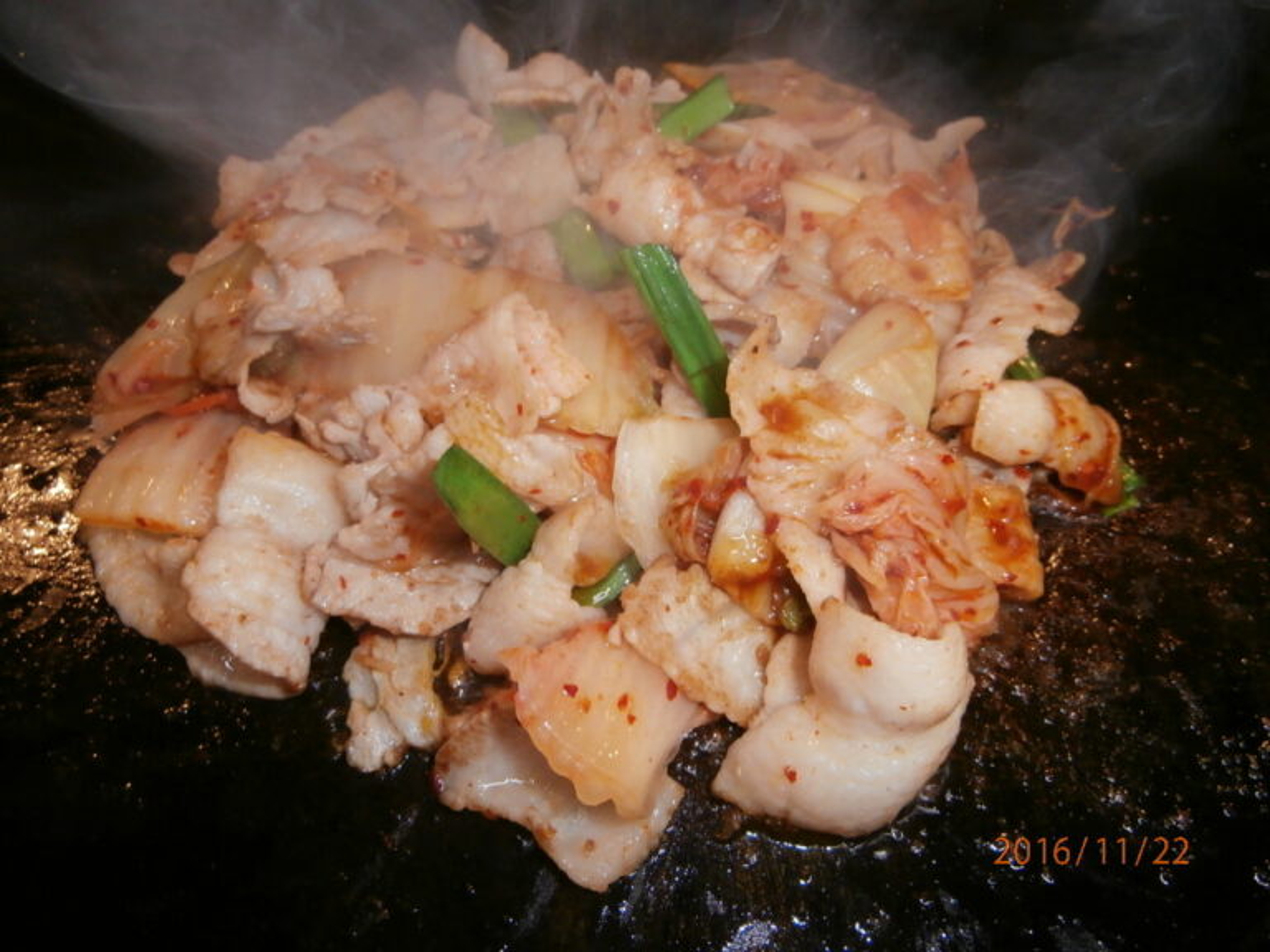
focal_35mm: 24
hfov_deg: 71.6
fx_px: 881
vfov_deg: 56.8
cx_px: 635
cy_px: 476
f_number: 3
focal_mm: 4.2
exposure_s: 1/30
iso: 200
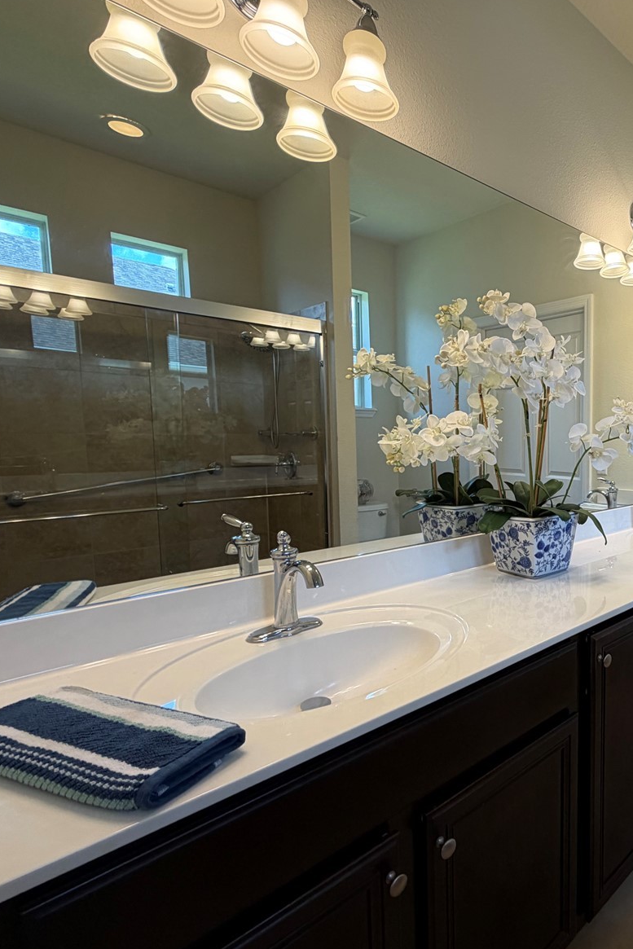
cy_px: 477
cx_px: 561
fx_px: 527
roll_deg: -0.5
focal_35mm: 20
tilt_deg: -5.6
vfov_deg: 84.0
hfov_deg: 54.5
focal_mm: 2.22
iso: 100
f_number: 2.2
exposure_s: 1/120
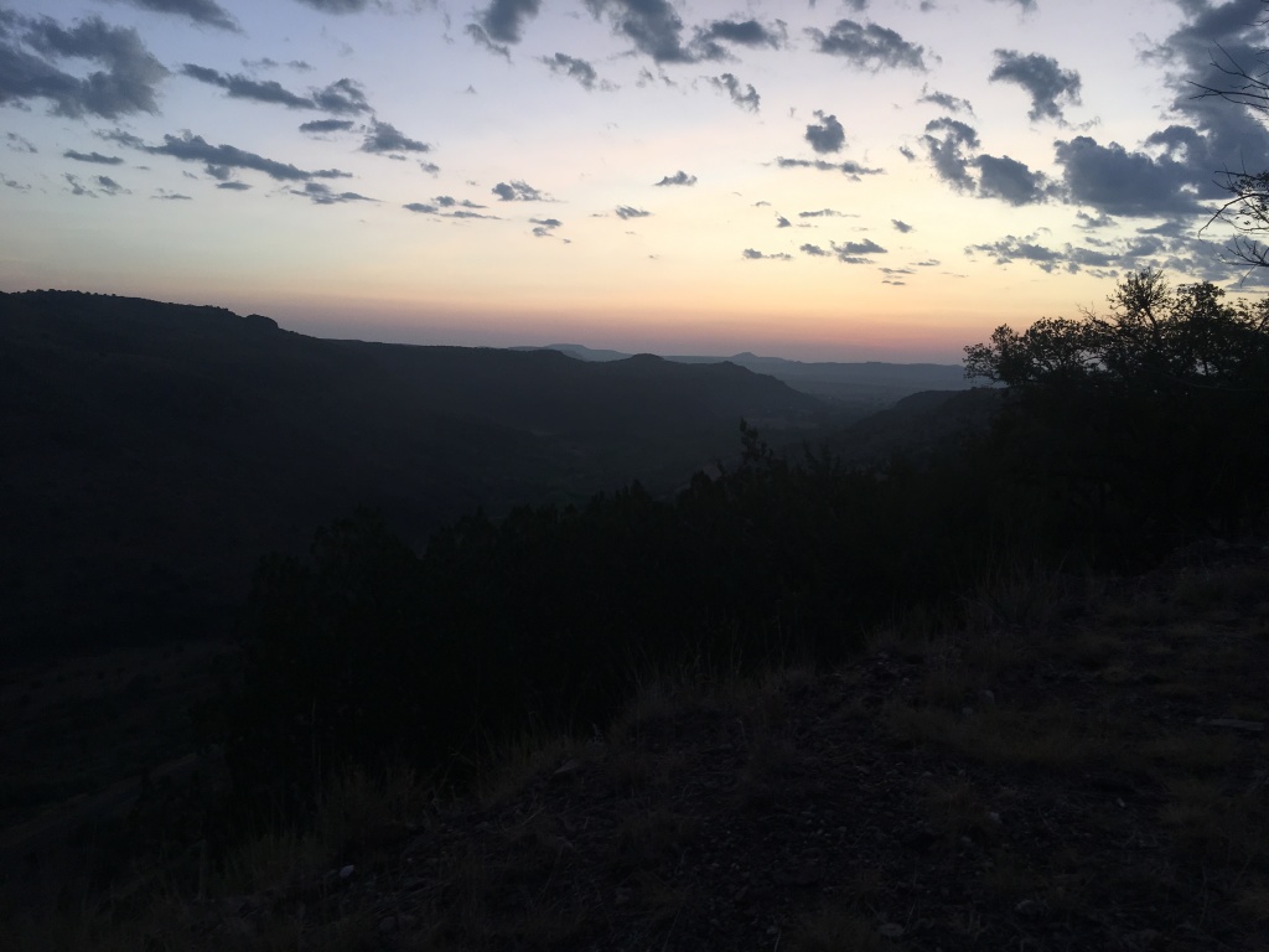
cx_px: 634
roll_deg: -2.7
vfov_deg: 48.2
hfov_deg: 61.7
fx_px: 1063
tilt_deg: -5.7
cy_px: 476
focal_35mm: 29
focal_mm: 4.15
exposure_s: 1/60
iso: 25
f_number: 2.2
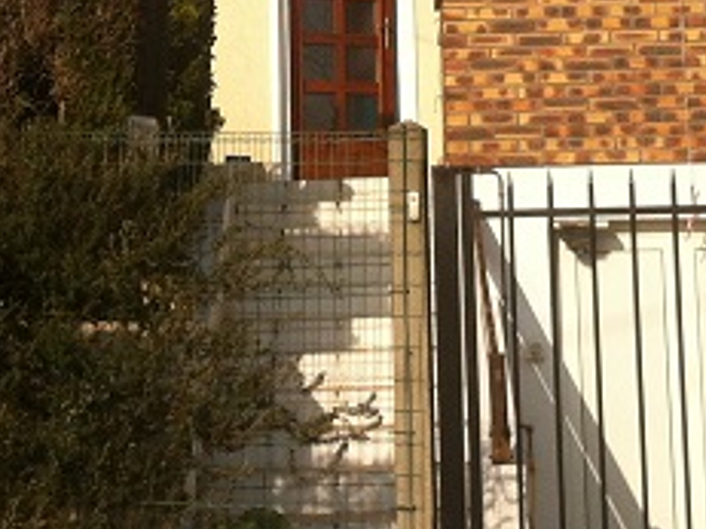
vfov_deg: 12.0
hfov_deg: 16.3
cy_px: -47
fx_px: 2467
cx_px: 260
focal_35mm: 121
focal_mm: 3.85
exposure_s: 1/1588
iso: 80
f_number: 2.8
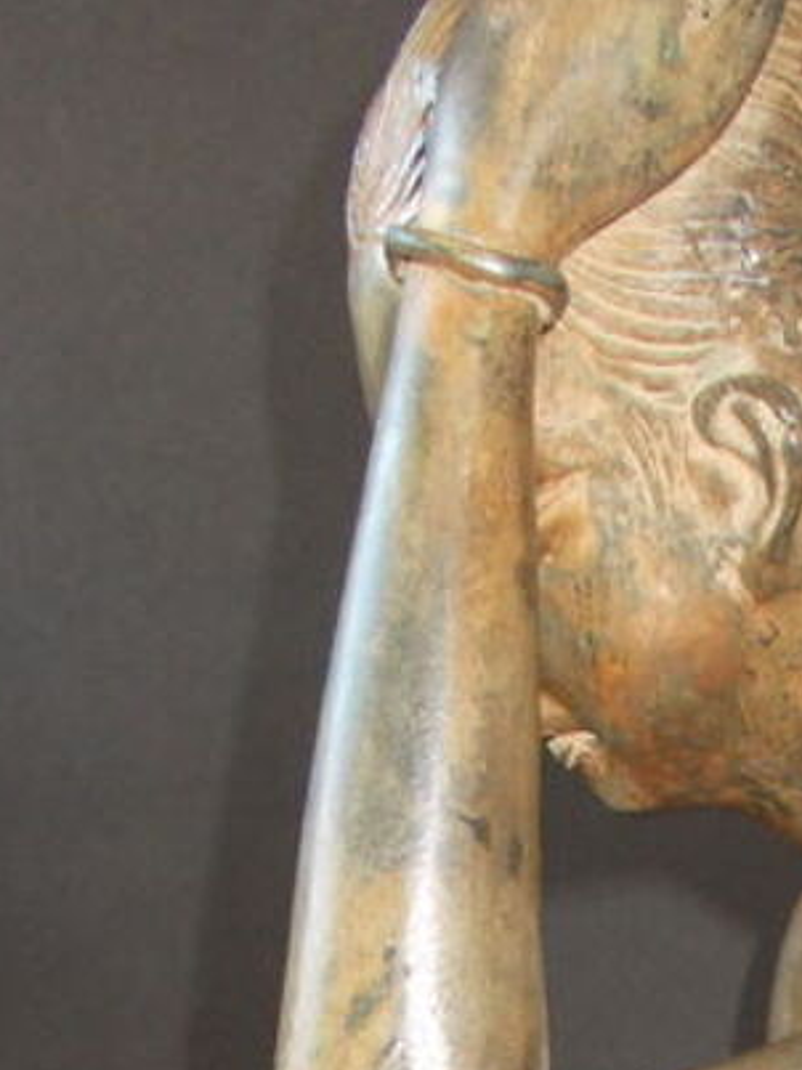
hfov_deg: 16.6
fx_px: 2658
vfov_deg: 19.8
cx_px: 879
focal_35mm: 86
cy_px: 1594
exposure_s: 1/25
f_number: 3.2
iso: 200
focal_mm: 4.6
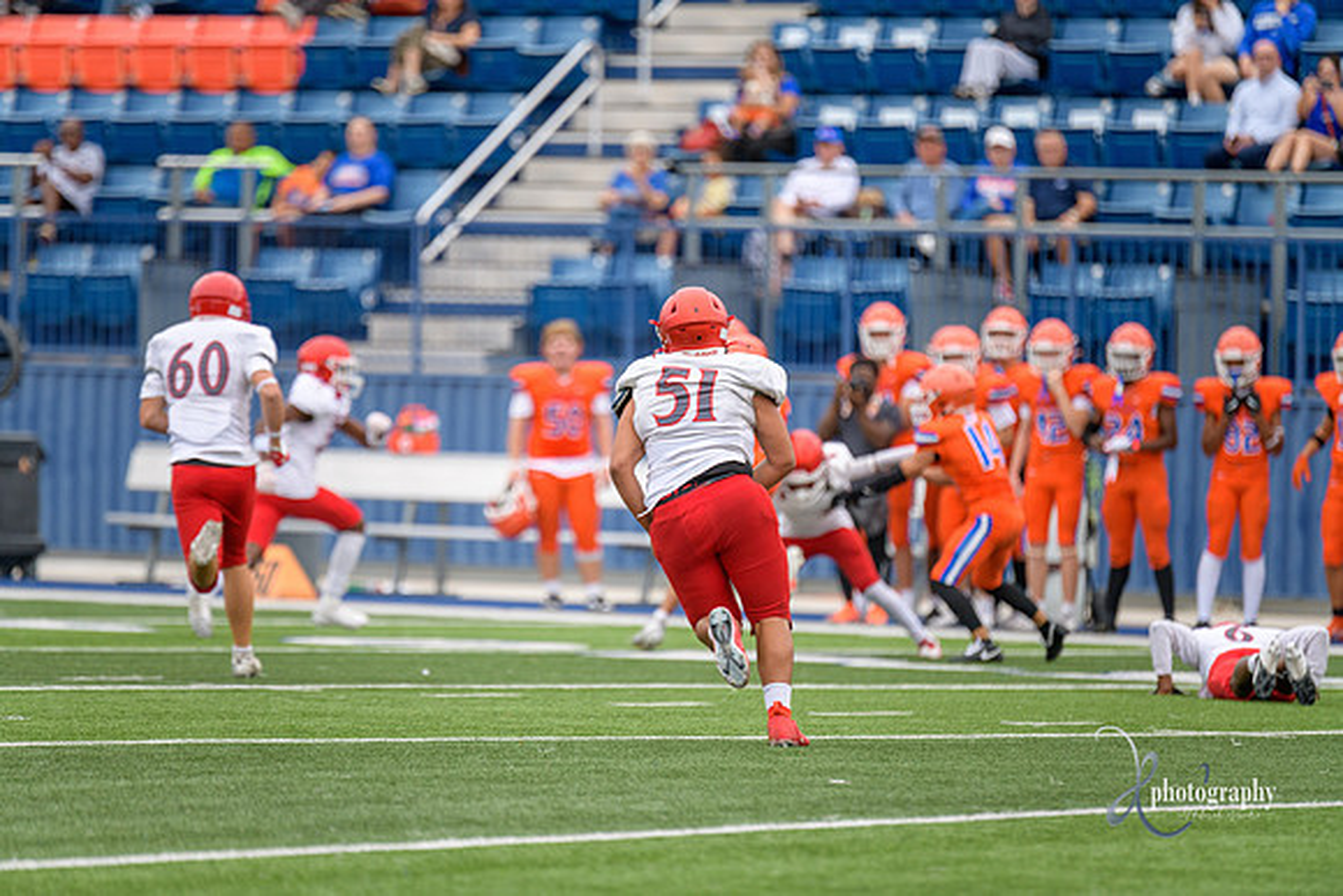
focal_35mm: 300
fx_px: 11194
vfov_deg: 4.6
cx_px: 672
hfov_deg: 6.9
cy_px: 448
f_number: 2.8
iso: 360
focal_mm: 300
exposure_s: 1/500
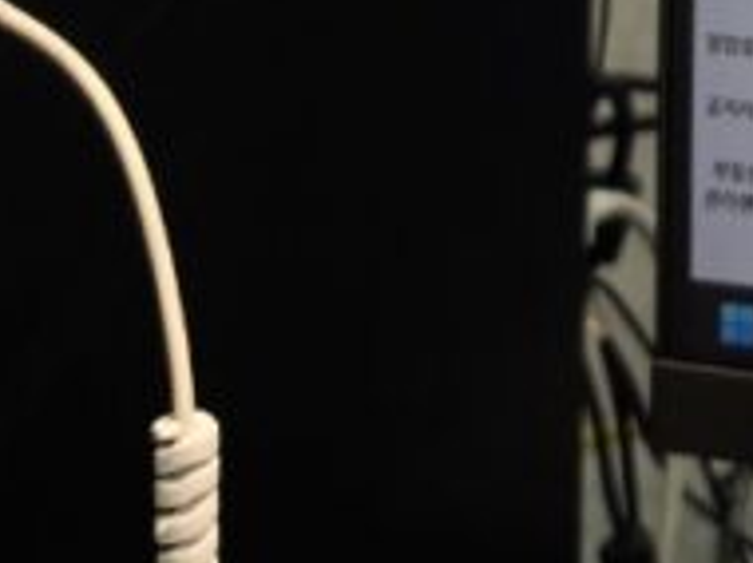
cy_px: -789
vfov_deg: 10.3
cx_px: 1347
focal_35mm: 124
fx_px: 2694
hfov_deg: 14.1
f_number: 1.4
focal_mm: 6.5
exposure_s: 1/105
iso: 40
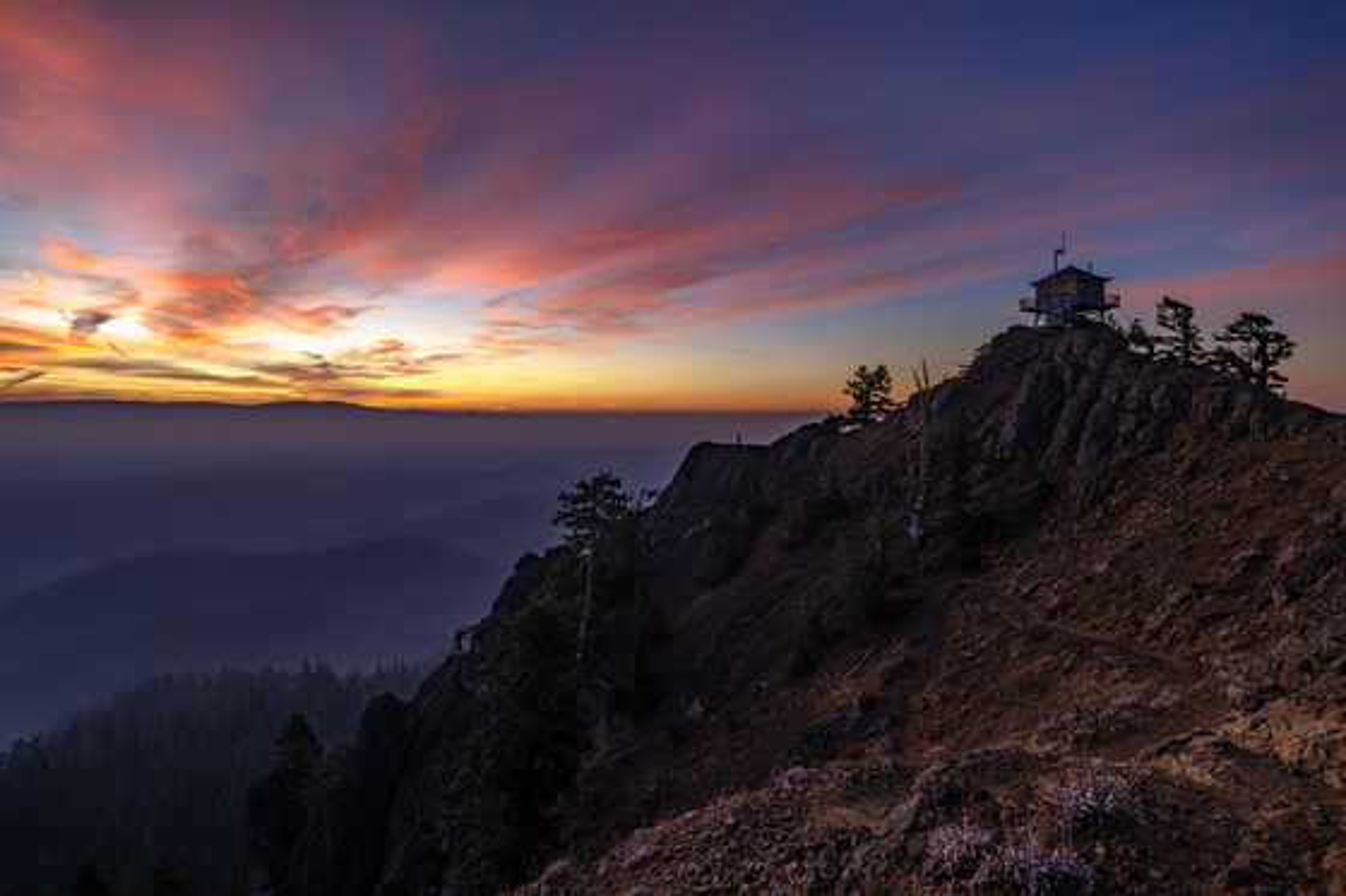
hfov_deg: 84.0
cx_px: 673
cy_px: 448
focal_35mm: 20
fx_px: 748
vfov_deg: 61.9
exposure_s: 1/8
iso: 64
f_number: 7.1
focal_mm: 20
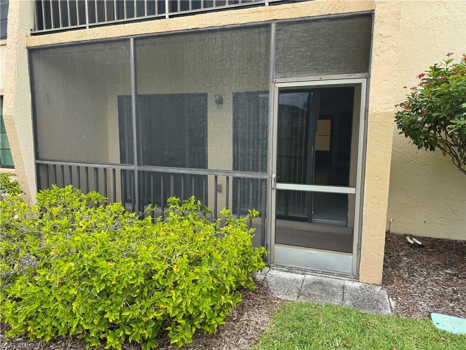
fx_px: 323
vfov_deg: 56.8
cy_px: 175
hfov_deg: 71.6
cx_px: 233
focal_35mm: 24
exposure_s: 1/1395
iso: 80
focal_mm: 6.76
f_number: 1.78
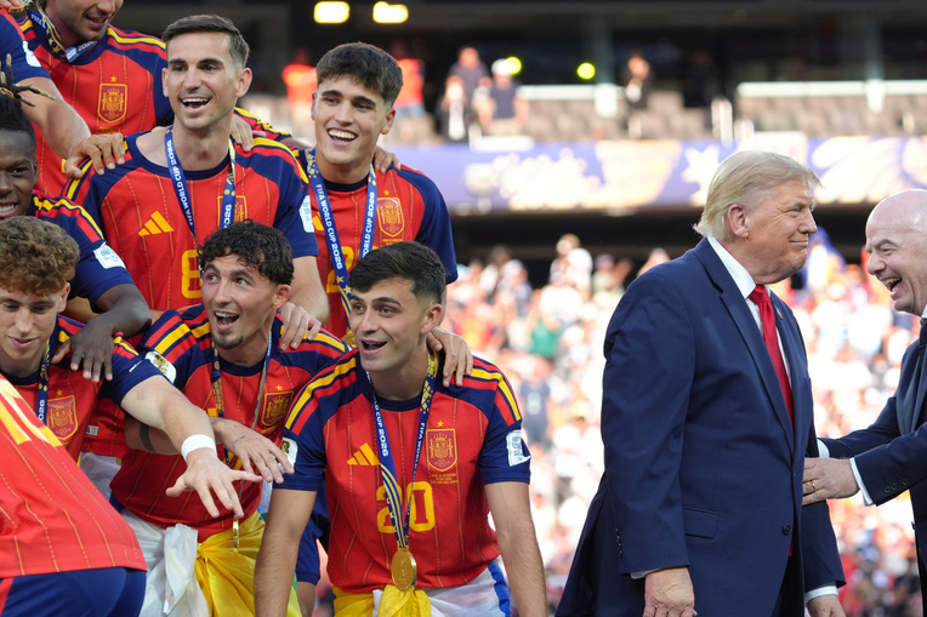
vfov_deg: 5.1
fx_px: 6899
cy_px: 324
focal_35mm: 268
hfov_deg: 7.7
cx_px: 473
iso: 1000
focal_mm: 200
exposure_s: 1/1000
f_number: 6.3
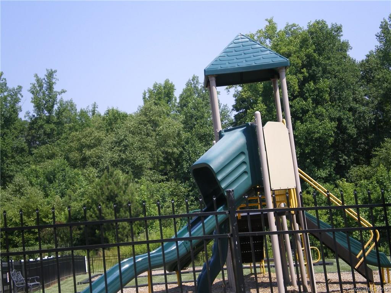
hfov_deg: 26.3
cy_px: 146
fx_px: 836
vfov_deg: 19.9
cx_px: 196
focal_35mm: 74
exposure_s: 1/250
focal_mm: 12.3
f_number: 4.6
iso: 64
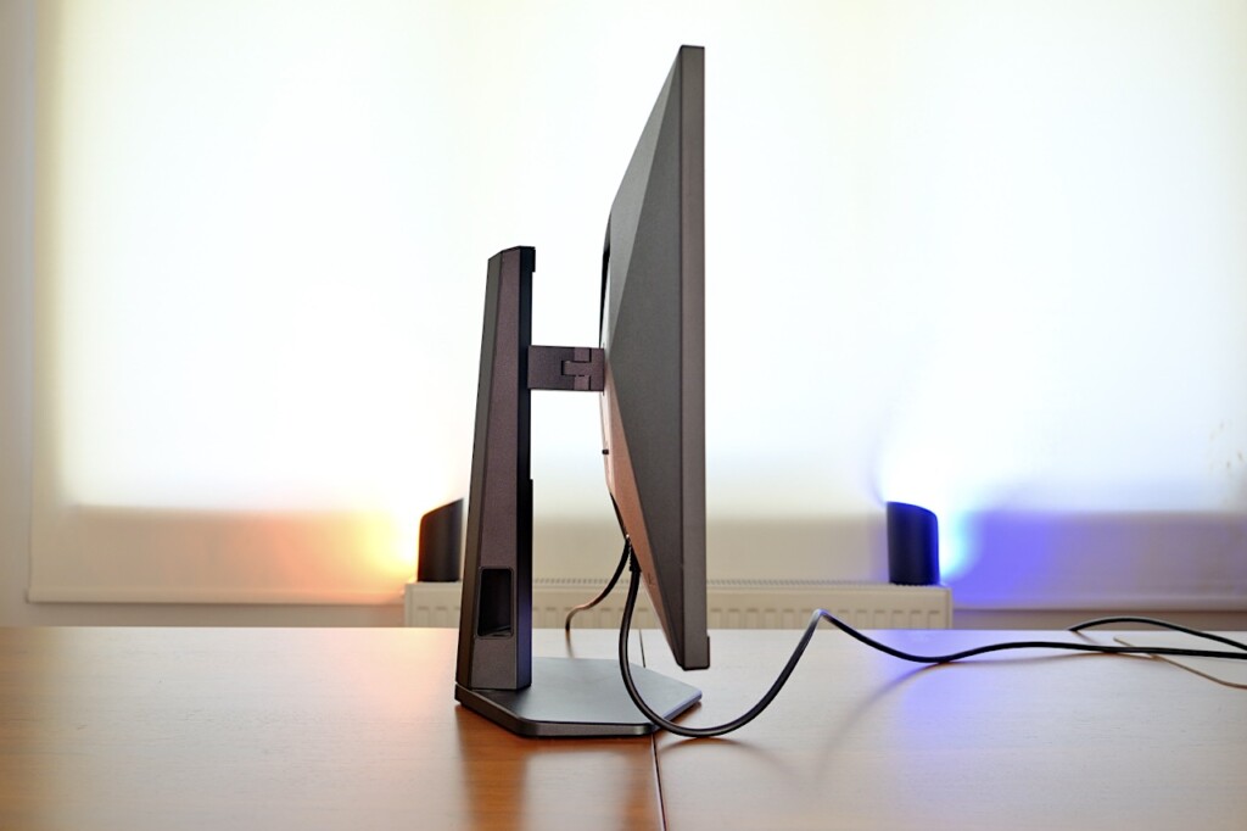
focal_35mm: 32
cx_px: 624
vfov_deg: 41.1
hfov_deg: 58.7
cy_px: 416
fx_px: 1108
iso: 400
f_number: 4
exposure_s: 1/30
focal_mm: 21.2
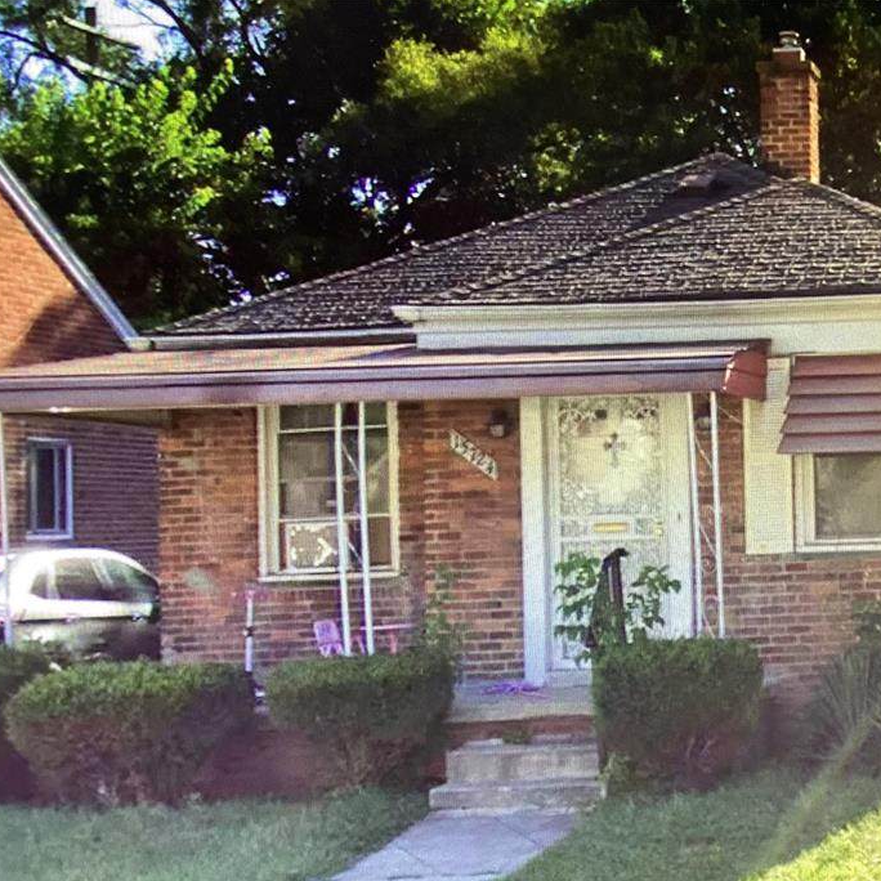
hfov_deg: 40.8
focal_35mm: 41
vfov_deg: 40.9
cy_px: 491
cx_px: 523
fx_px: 1181
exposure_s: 1/60
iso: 160
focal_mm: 3.3
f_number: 2.4
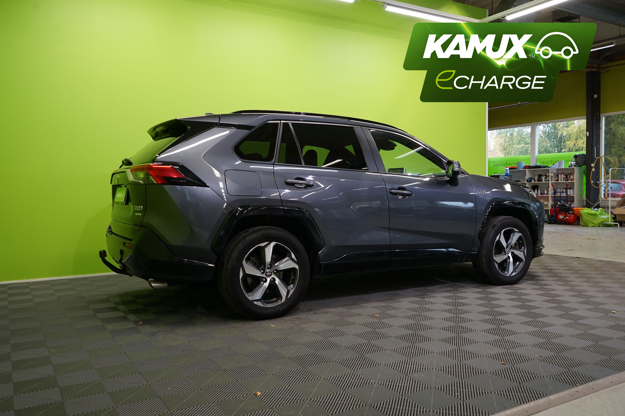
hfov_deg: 63.7
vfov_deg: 45.0
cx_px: 312
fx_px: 503
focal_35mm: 29
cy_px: 208
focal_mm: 29
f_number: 6.3
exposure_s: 1/30
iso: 640
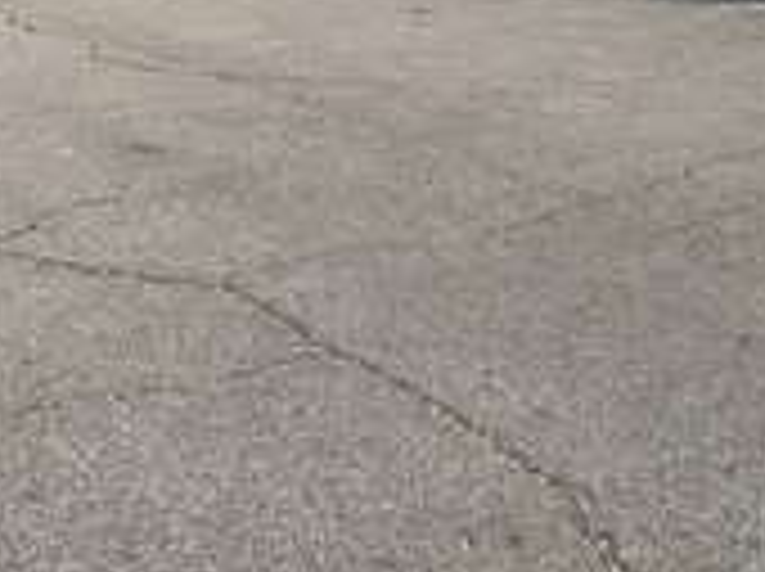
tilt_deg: -9.3
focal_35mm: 66
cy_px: 68
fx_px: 1457
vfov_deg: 21.7
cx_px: 612
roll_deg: +0.5
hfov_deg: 28.8
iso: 20
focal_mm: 4
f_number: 1.8
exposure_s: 1/2525
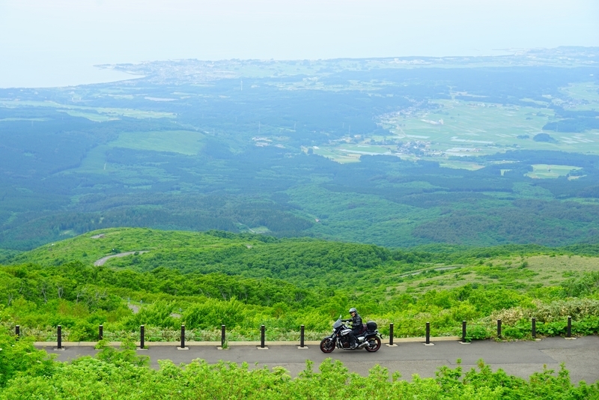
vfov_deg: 18.4
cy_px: 200
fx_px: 1232
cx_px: 300
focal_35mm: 74
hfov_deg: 27.3
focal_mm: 74
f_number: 7.1
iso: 100
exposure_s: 1/125
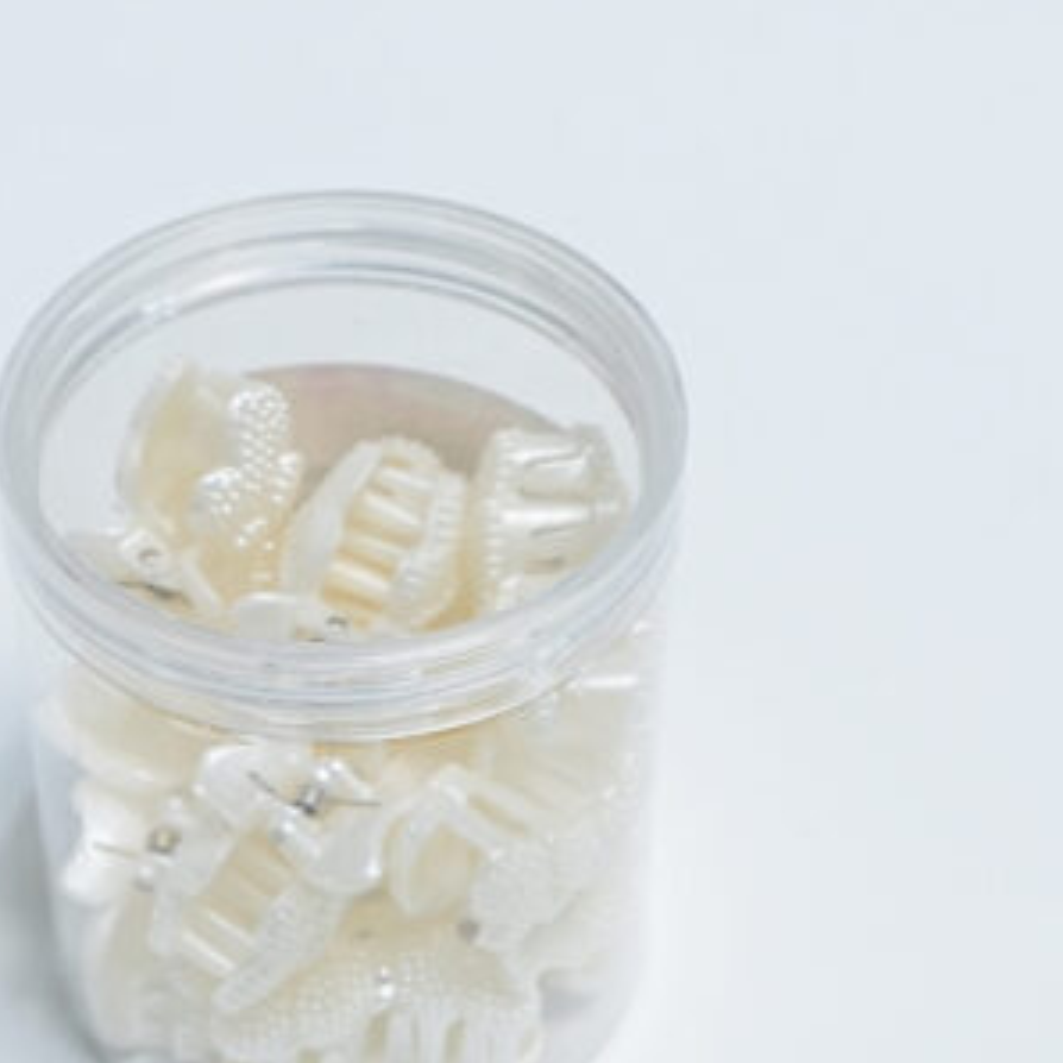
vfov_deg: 16.7
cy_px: 615
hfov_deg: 16.7
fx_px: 3613
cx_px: 375
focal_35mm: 104
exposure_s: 1/160
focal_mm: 35
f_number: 5
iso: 800
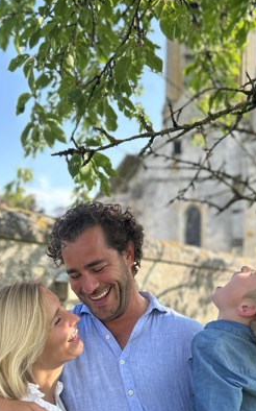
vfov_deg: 46.7
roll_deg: -2.4
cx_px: 135
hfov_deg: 30.5
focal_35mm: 42
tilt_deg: +5.7
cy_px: 260
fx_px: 469
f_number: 1.5
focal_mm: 5.7
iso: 50
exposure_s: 1/748
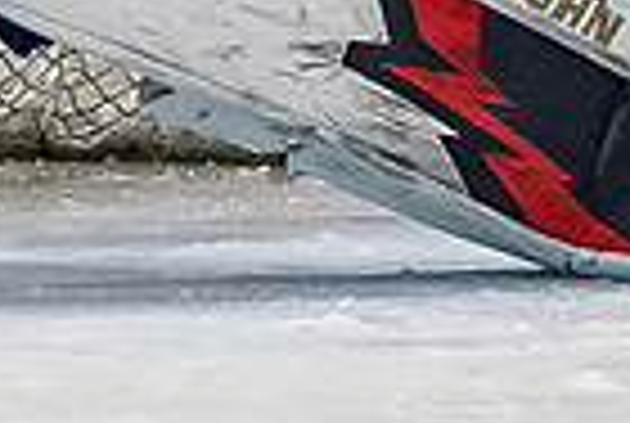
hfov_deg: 1.0
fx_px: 35092
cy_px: -250
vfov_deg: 0.7
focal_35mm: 2001
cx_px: 70
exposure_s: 1/800
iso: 2500
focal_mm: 165
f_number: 3.5
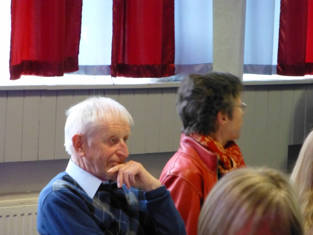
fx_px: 2251
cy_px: 118
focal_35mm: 249
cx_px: 156
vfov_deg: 6.0
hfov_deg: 8.0
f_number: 5.7
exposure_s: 1/15
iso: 1000
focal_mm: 44.4
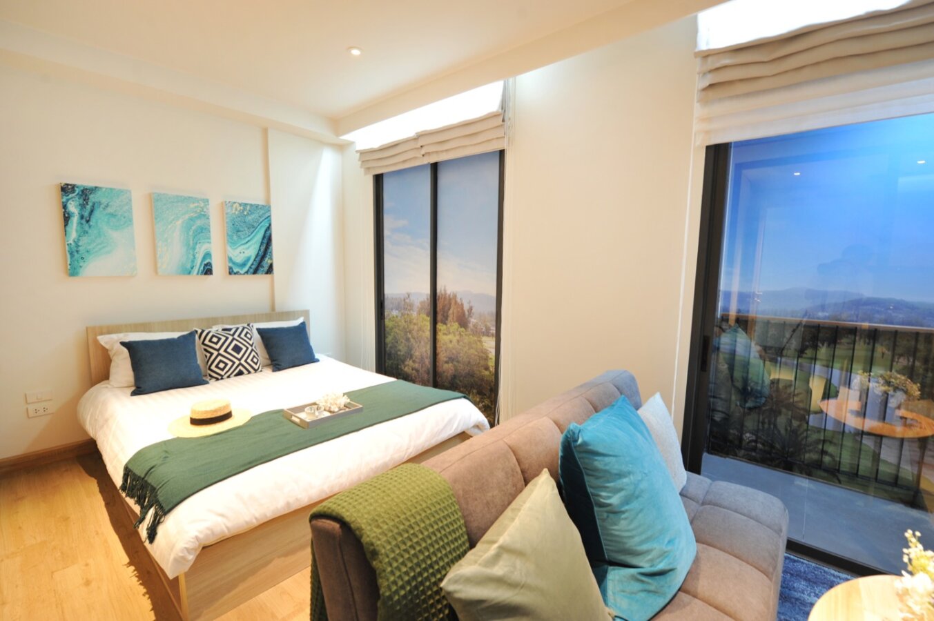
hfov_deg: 96.8
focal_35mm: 16
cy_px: 310
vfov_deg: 73.7
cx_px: 467
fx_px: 415
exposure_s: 1/5
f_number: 6.3
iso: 640
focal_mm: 16
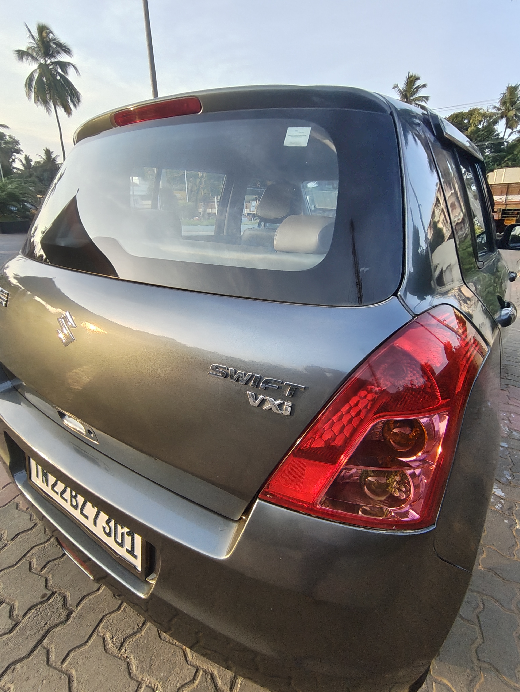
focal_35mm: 15
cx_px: 260
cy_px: 346
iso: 50
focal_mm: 1.64
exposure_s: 1/155
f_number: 2.2
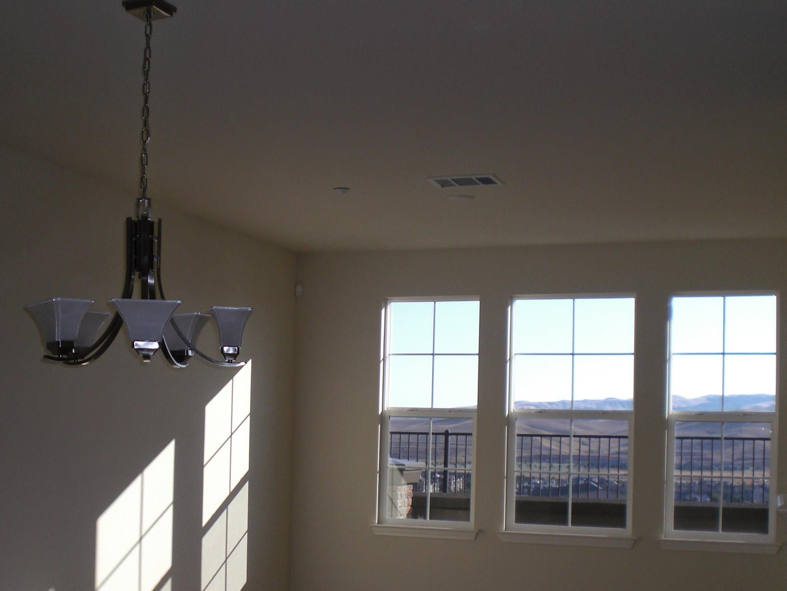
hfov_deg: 37.4
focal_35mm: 51
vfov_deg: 28.4
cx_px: 345
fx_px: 1160
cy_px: 382
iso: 64
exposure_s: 1/500
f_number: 3.1
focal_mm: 6.3
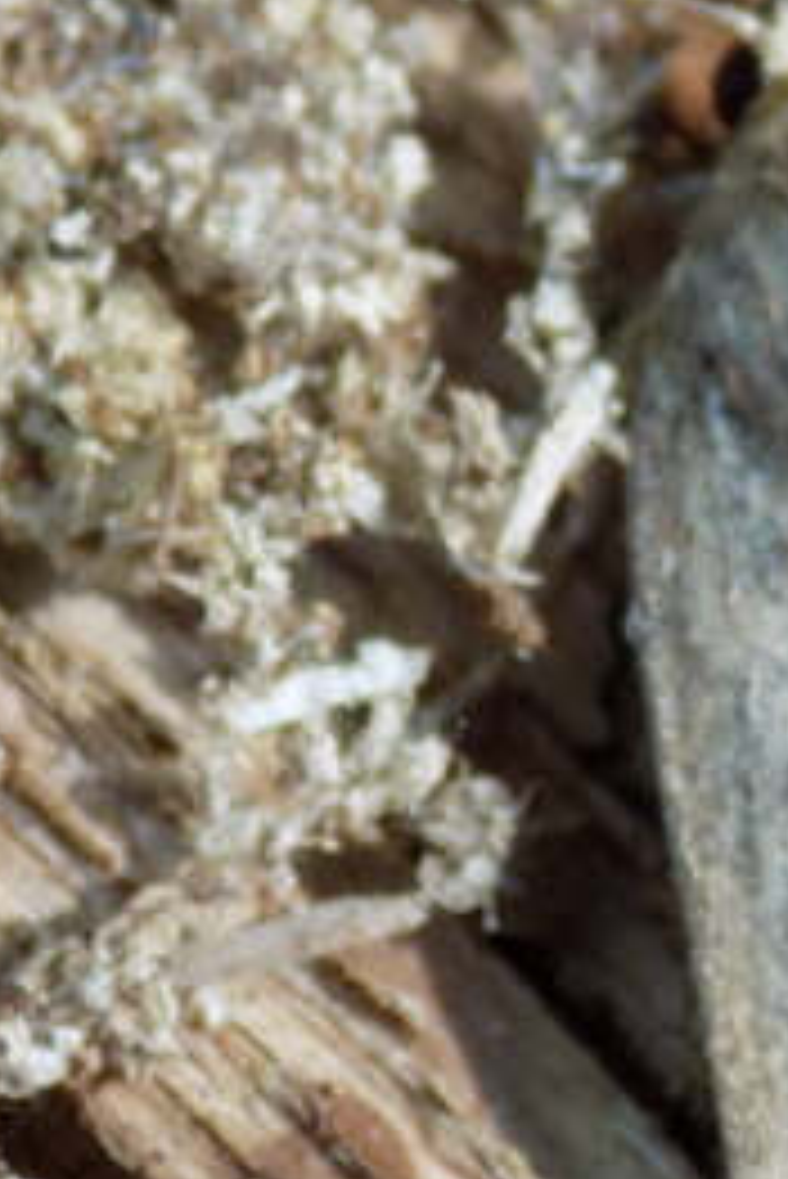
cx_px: 1033
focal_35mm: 400
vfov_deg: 5.2
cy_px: 554
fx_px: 13115
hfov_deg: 3.4
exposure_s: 1/30
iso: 250
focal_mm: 20.9
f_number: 4.8
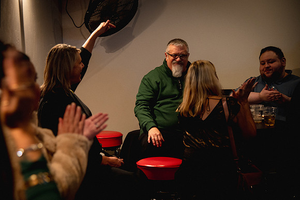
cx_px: 132
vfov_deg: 18.4
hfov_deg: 27.4
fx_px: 615
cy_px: 88
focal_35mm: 74
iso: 2500
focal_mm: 66
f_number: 4
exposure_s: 1/50
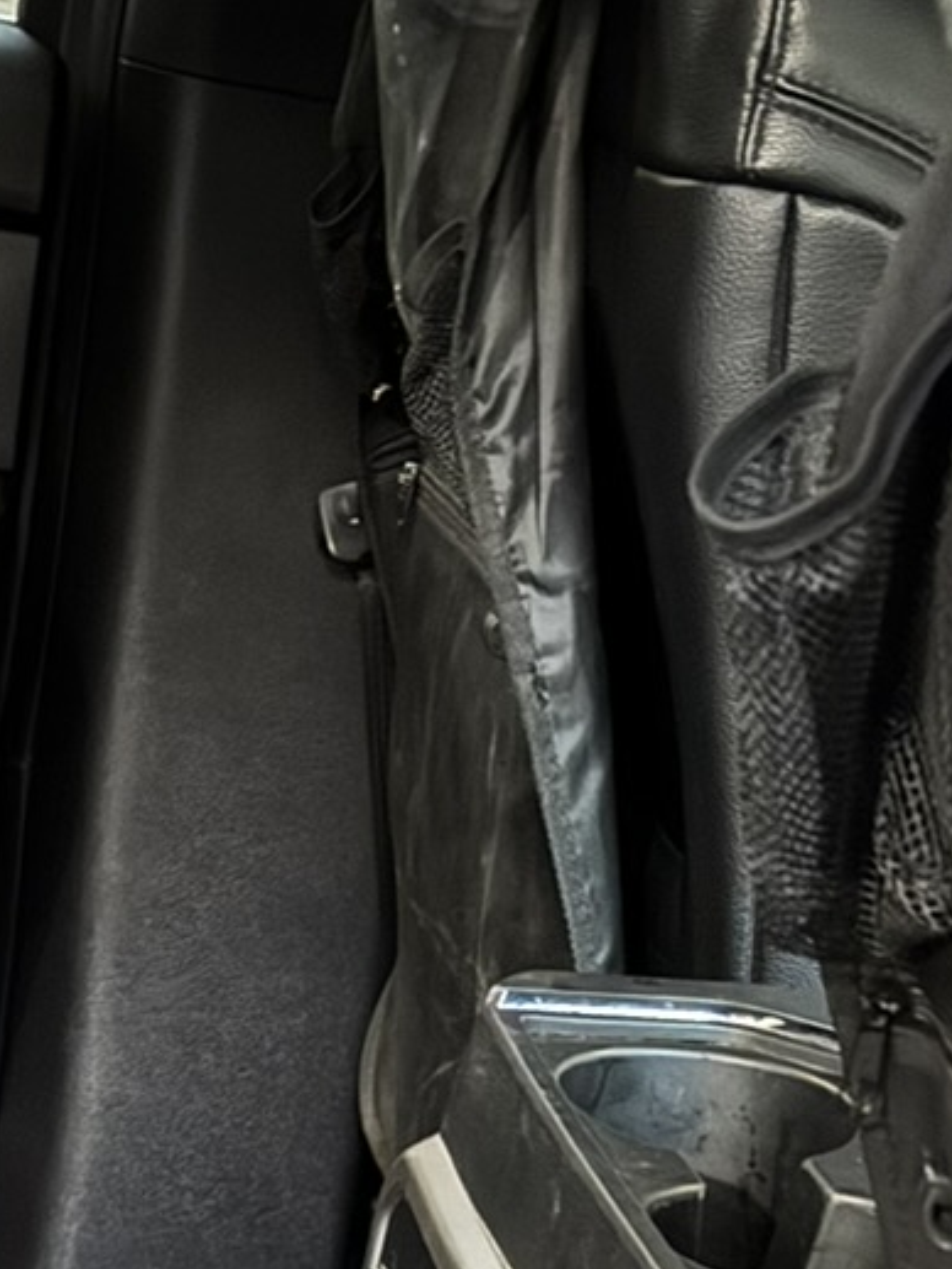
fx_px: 3482
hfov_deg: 15.4
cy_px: 1350
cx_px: 162
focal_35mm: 95
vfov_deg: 19.9
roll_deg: -6.1
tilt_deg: -23.5
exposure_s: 1/15
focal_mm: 6.76
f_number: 1.78
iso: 1600
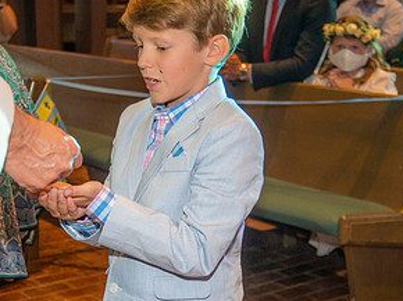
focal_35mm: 77
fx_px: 896
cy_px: 175
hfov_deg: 25.3
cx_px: 181
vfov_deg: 19.1
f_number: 5
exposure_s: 1/200
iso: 1600
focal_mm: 40
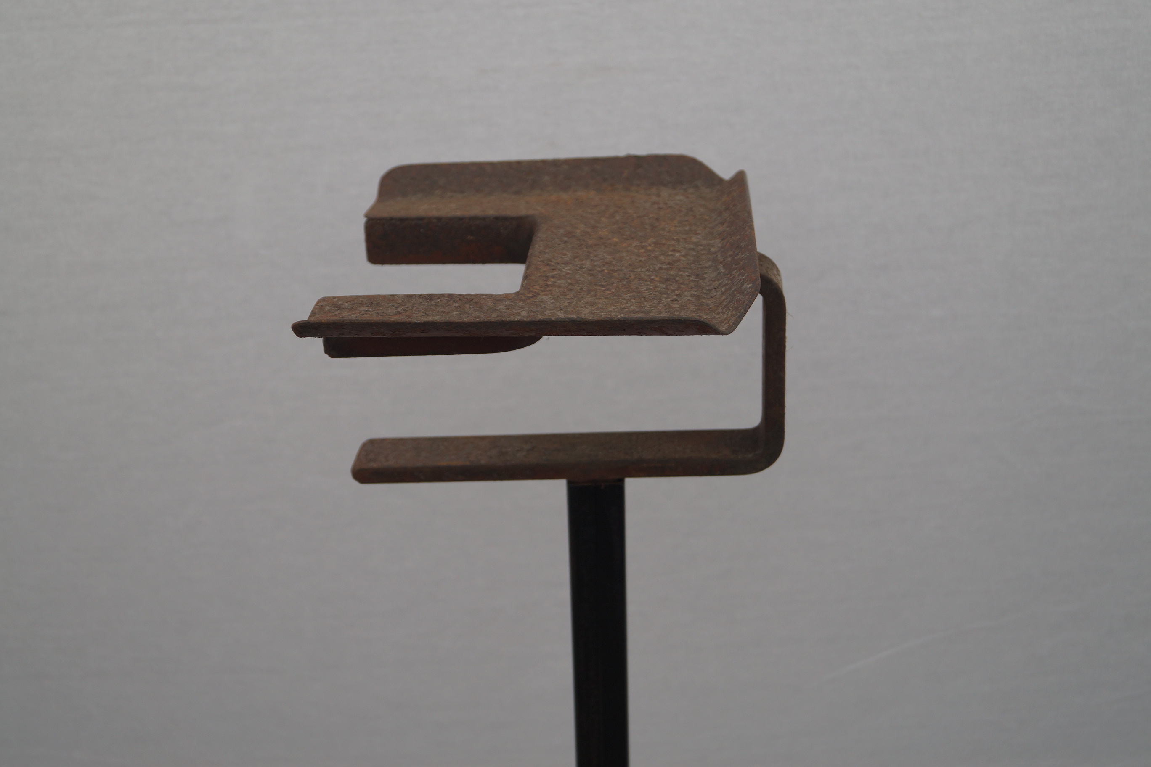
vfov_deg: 25.8
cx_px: 576
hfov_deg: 37.9
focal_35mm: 52
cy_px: 384
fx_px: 1678
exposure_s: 1/160
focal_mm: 35
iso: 160
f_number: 5
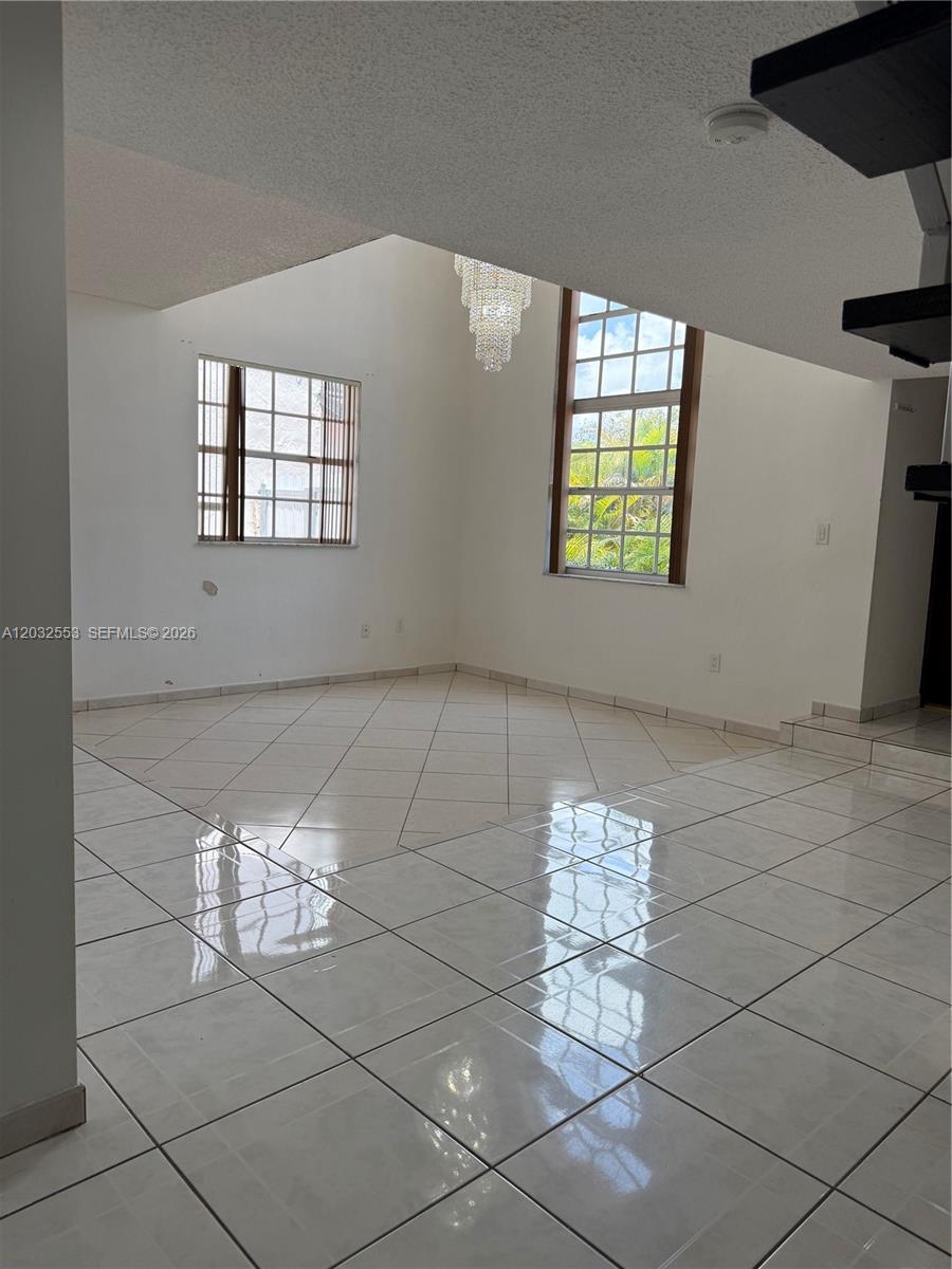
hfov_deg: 56.8
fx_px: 880
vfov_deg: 71.6
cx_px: 476
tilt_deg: -5.2
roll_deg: -2.3
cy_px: 634
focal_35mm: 24
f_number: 1.78
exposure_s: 1/450
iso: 100
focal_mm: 6.76
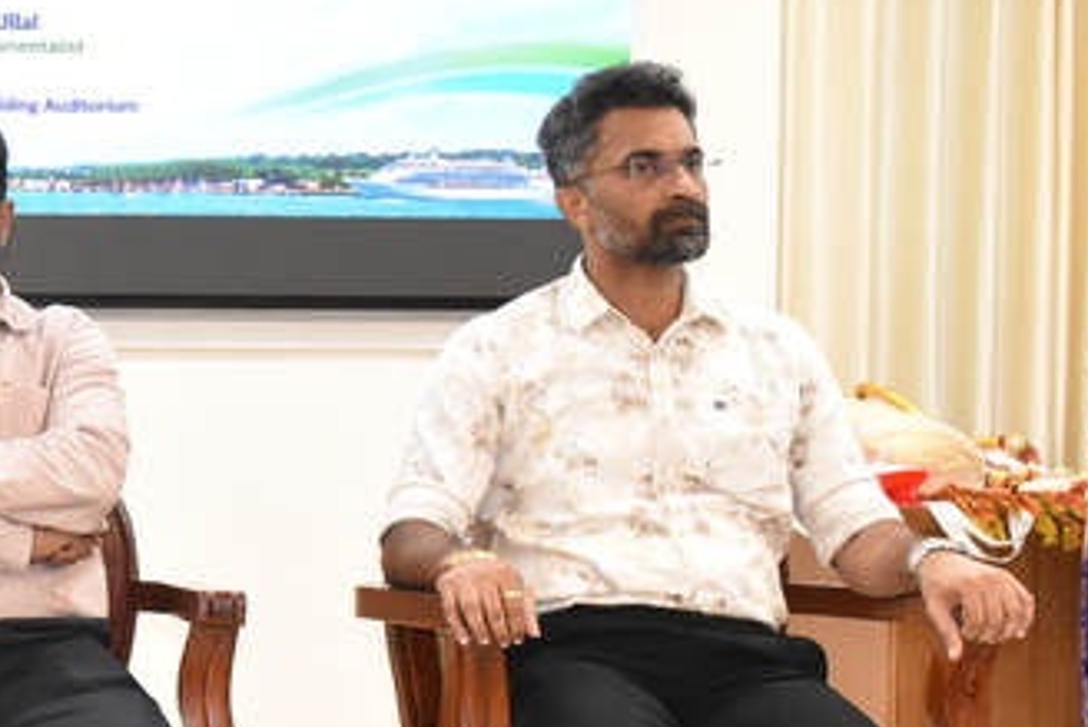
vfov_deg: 14.4
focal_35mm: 95
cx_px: -270
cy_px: 388
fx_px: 2872
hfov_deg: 19.9
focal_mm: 22
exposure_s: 1/100
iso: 3200
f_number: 5.6
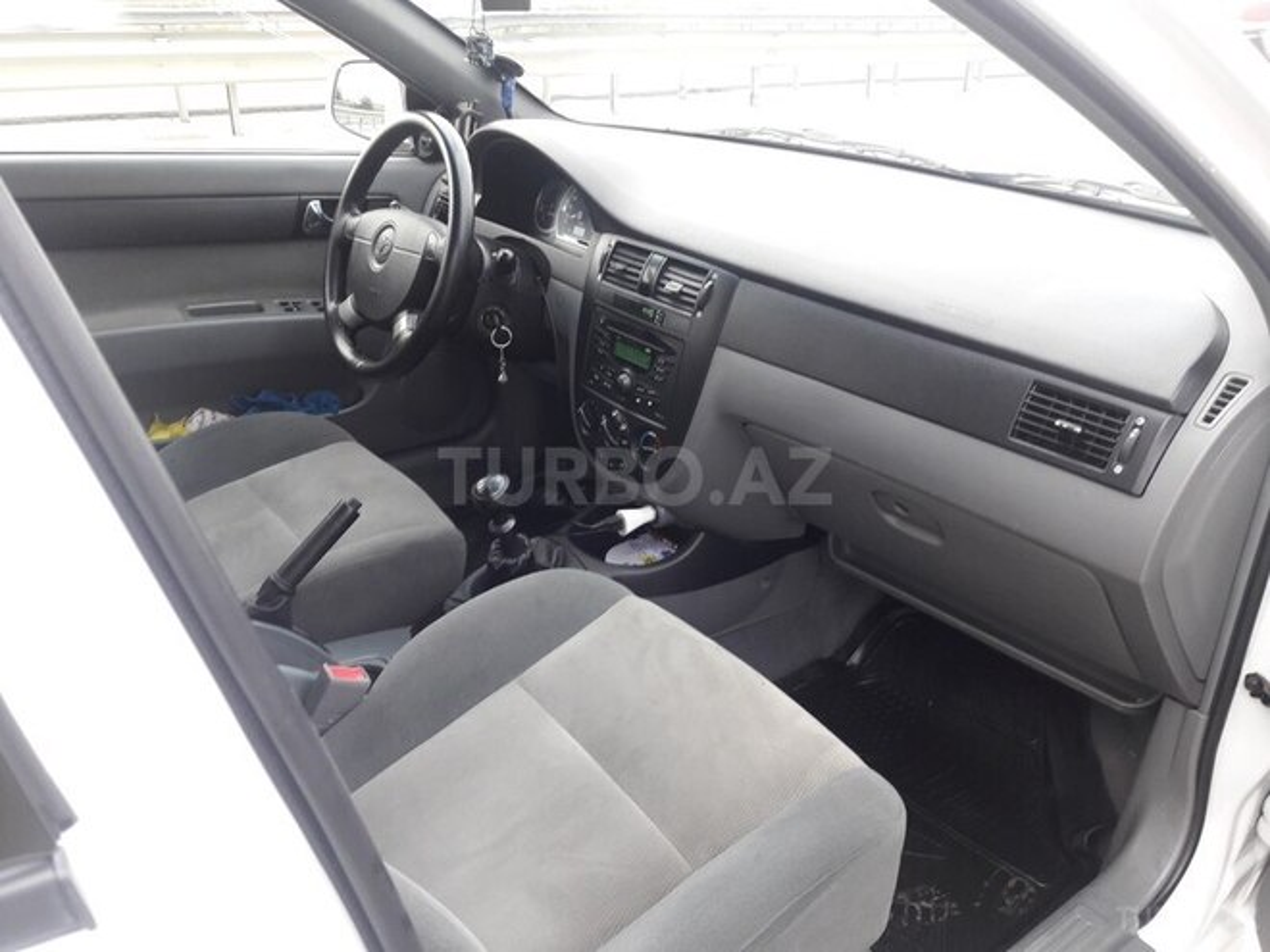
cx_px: 635
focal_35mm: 28
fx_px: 1027
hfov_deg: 63.4
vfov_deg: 49.7
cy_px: 476
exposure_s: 1/33
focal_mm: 3.7
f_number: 1.9
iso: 80
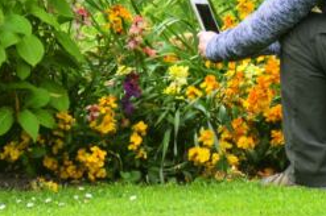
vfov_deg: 1.8
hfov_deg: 2.7
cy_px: 60
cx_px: 185
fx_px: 7018
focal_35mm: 776
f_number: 5.6
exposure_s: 1/500
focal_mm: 200
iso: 400
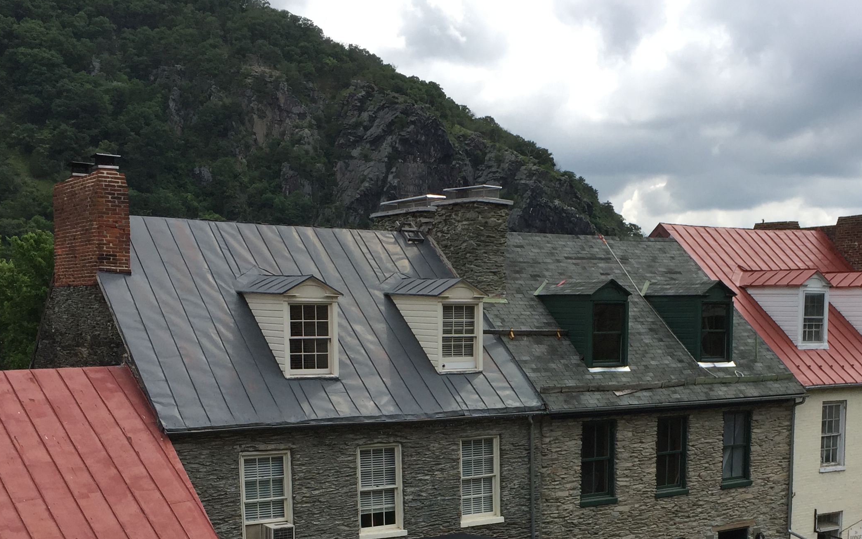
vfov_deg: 26.0
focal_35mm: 48
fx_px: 1128
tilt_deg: -9.9
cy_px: 482
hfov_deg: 41.6
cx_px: 536
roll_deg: -1.0
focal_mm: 4.15
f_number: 2.2
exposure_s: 1/1412
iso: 32
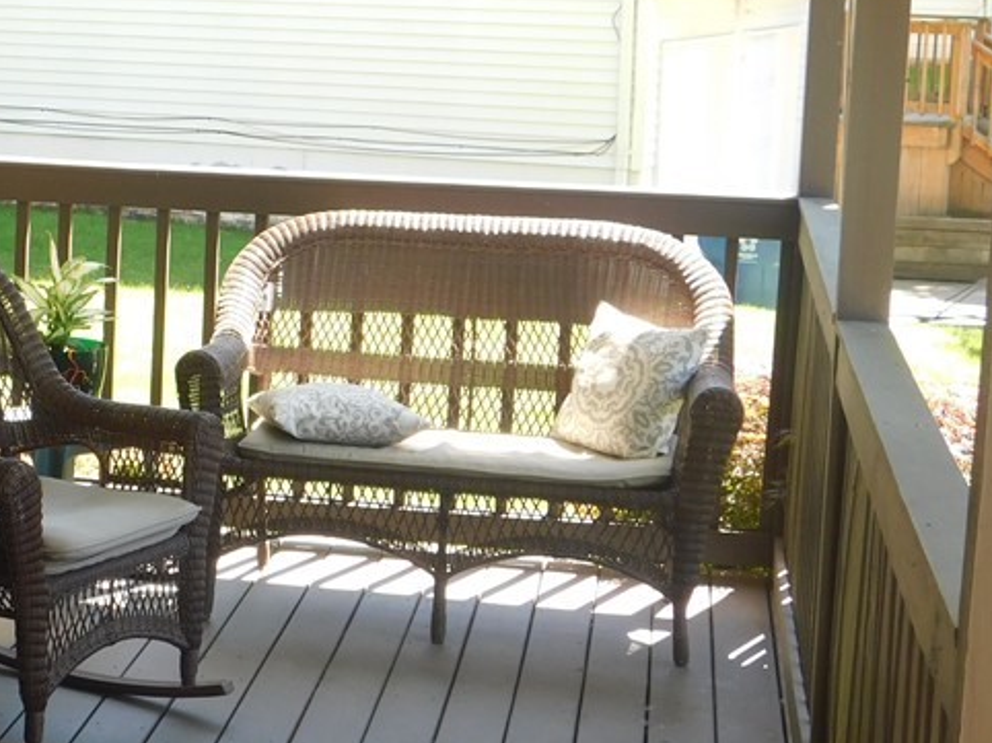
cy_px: 266
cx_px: 88
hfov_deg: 22.4
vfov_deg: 17.3
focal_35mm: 85
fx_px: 2435
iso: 125
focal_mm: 7.1
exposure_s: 1/80
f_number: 3.6
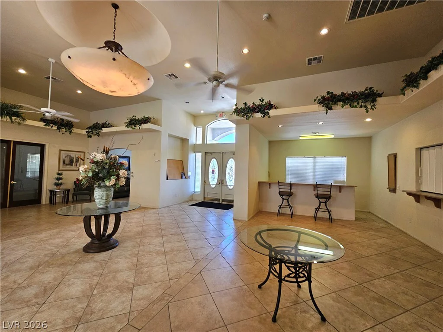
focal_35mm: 13
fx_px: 166
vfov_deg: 89.9
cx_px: 222
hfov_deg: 106.2
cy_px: 166
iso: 100
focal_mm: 2.2
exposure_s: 1/60.2
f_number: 2.2
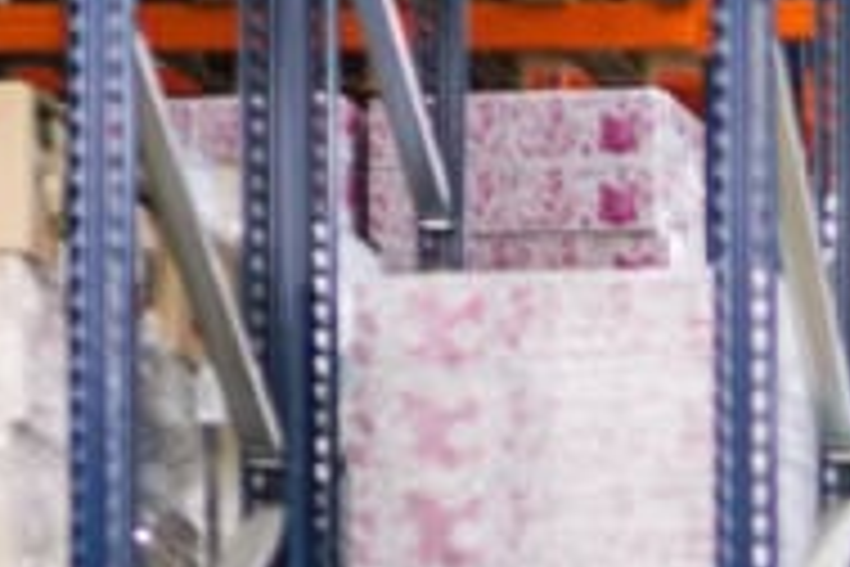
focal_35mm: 222
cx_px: 1534
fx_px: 5241
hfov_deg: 8.9
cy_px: 1220
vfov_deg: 6.0
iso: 500
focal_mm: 35
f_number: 1.4
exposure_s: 1/250
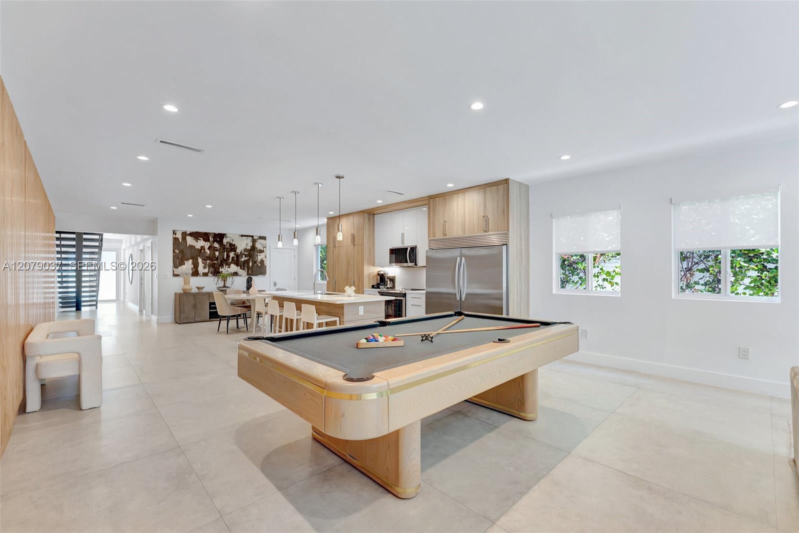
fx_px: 344
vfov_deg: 75.5
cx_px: 400
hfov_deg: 98.6
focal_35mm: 16
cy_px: 266
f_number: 8
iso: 400
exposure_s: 1/4
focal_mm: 15.5
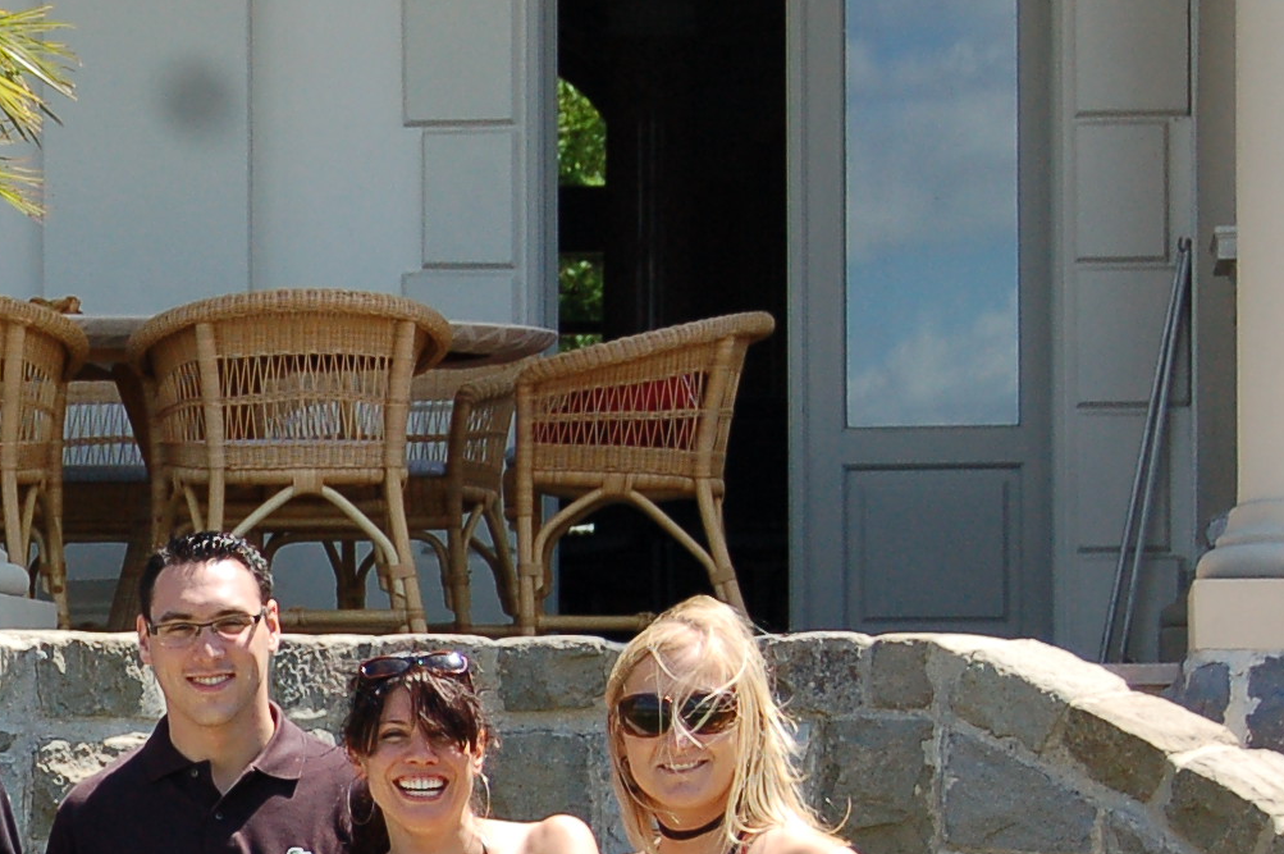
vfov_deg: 7.6
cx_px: -204
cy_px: 734
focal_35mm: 180
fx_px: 6415
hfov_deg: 11.2
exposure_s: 1/1000
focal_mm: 40
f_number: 5
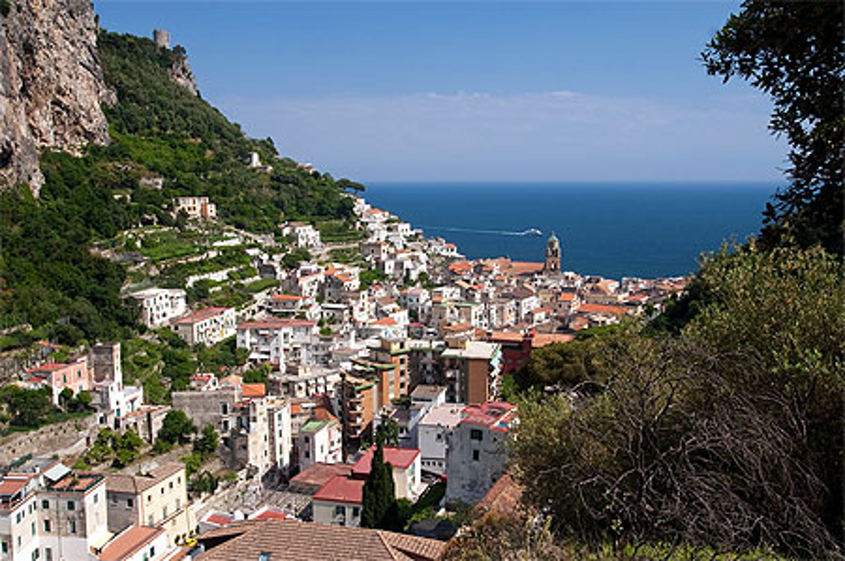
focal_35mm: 33
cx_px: 422
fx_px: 774
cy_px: 280
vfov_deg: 39.9
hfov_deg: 57.3
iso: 200
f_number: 9
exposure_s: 1/160
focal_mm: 22
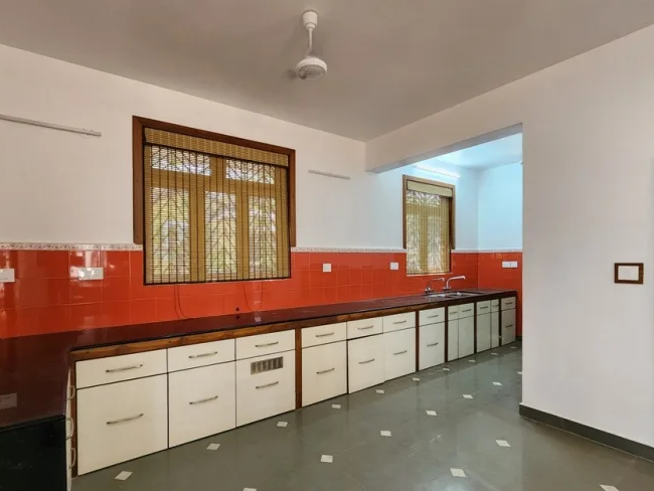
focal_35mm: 16
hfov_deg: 94.2
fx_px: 302
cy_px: 261
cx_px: 295
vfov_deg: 78.1
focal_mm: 2.2
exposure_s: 1/50
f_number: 2.2
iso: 400
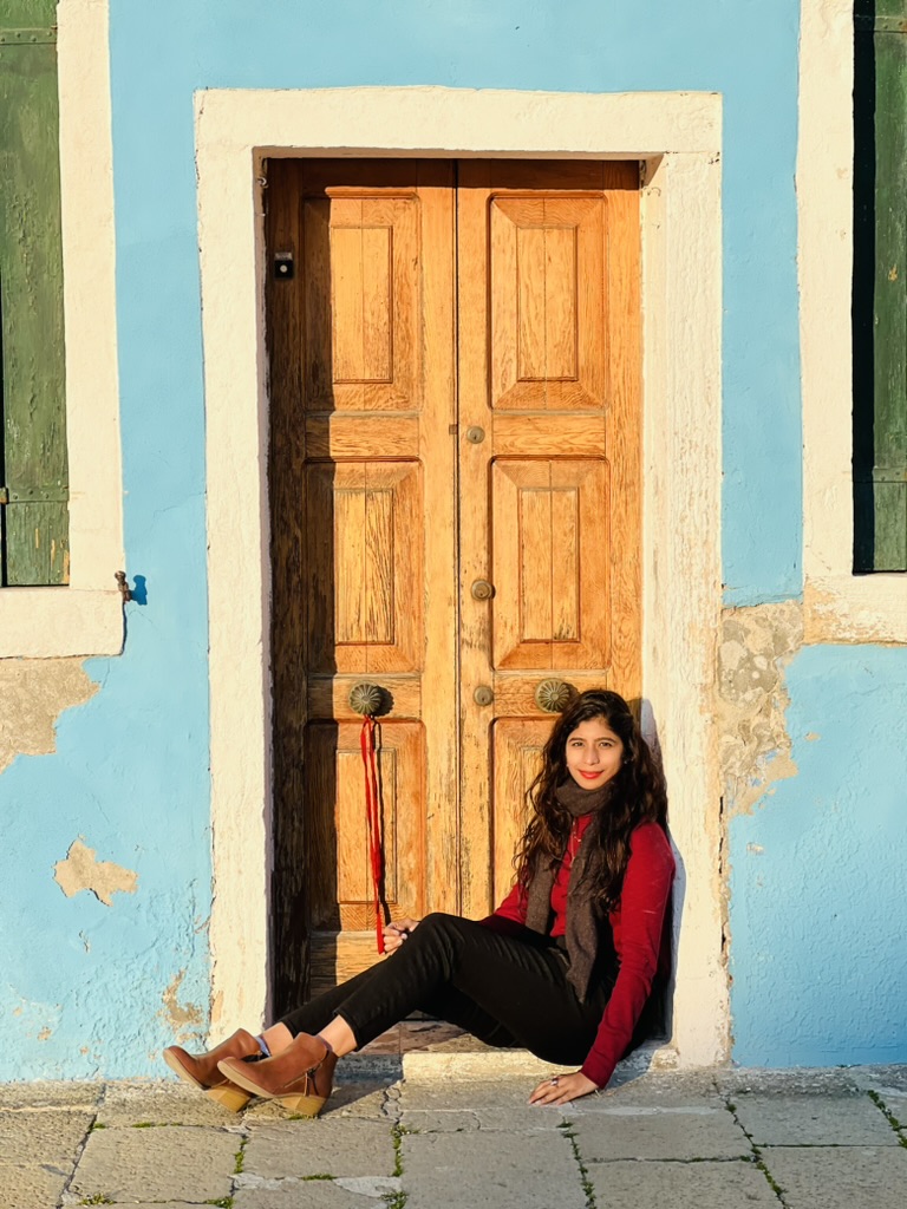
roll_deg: +1.8
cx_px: 454
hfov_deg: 19.1
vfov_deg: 25.3
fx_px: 2690
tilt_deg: -2.3
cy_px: 604
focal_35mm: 77
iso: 32
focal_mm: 9
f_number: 2.8
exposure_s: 1/445
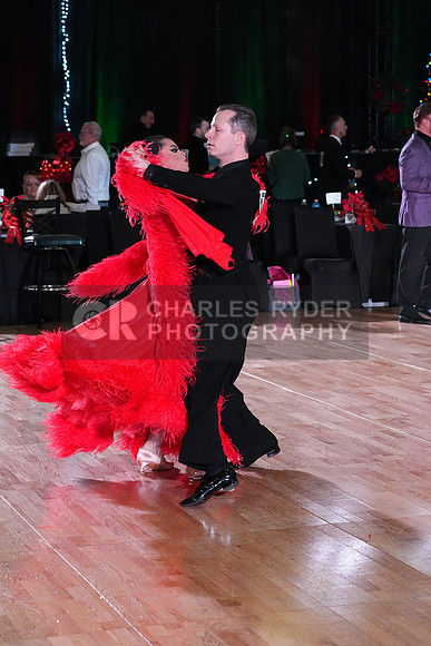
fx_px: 1615
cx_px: 216
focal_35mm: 90
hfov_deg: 15.2
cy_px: 323
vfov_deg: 22.6
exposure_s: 1/400
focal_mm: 90
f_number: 6.3
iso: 10000
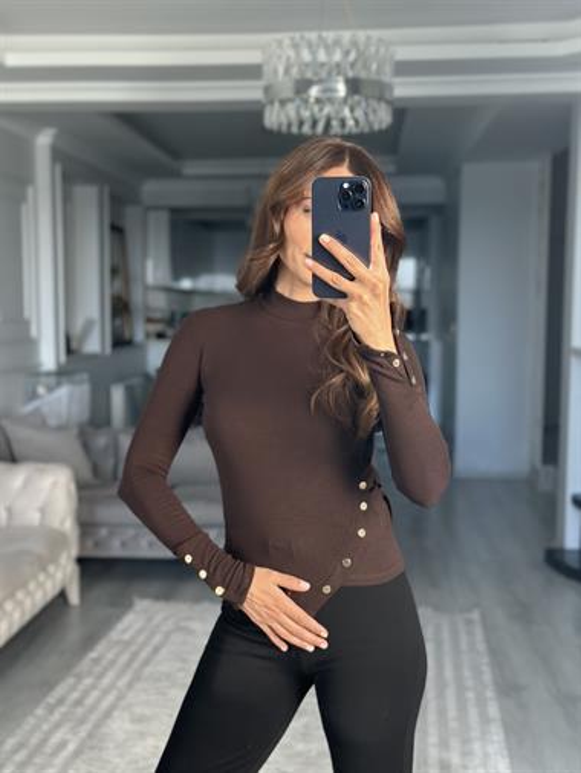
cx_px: 290
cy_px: 386
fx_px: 1073
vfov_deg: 39.6
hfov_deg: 30.3
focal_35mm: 48
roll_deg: -0.3
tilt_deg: -14.1
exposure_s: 1/155
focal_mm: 6.86
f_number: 1.78
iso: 125
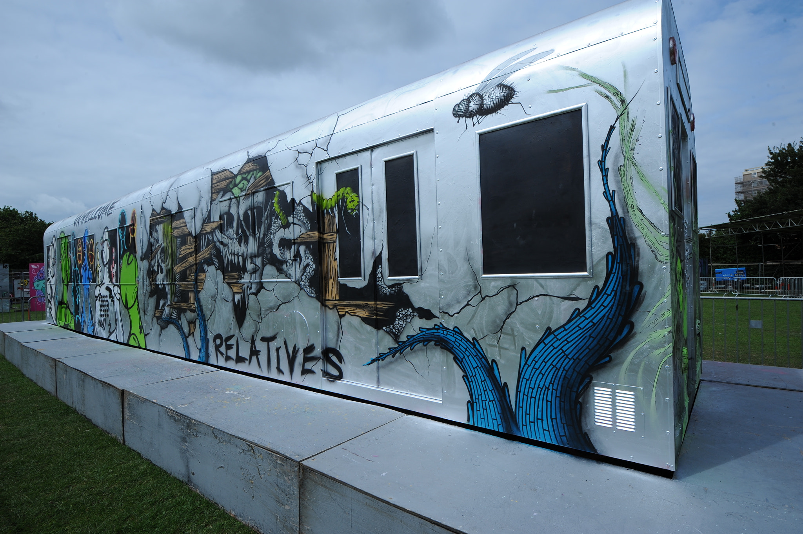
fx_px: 424
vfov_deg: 64.5
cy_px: 267
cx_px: 402
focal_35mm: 19
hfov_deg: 86.9
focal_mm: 19
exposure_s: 1/500
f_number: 11
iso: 200
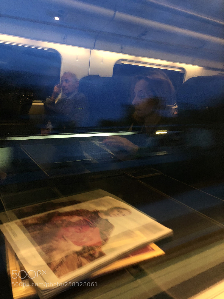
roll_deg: +2.3
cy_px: 150
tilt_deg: -3.9
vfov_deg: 63.4
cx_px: 112
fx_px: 242
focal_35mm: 28
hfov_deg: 49.7
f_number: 1.8
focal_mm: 3.99
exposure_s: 1/4
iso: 125
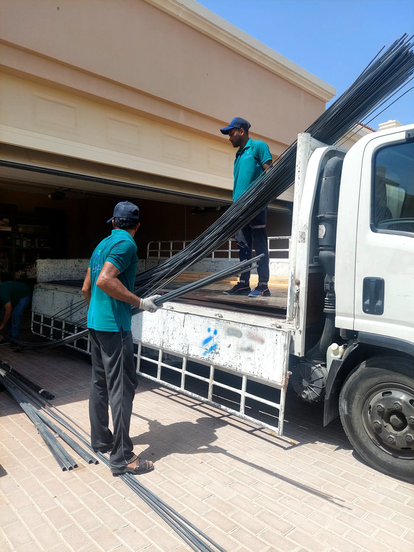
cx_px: 207
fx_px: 383
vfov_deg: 71.6
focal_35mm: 24
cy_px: 276
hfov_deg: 56.8
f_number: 1.8
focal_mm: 5.23
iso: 40
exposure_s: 1/1668
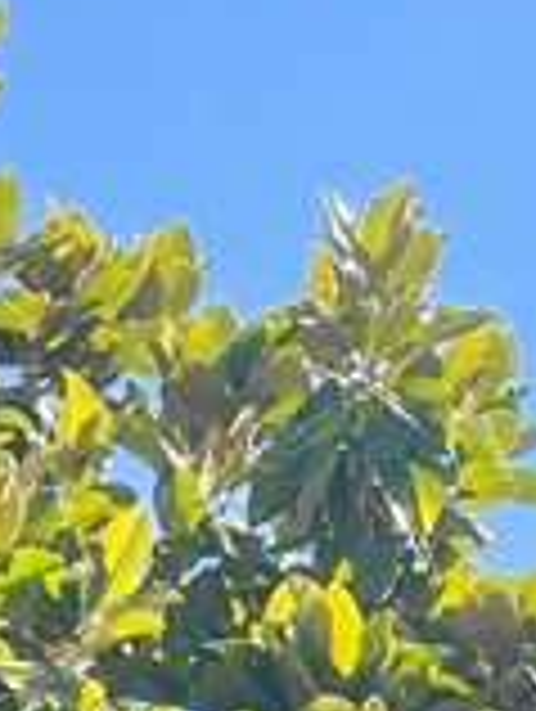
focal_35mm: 168
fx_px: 3459
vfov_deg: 10.7
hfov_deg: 7.2
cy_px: 1458
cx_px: -1396
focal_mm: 5.1
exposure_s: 1/1100
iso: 32
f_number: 1.6
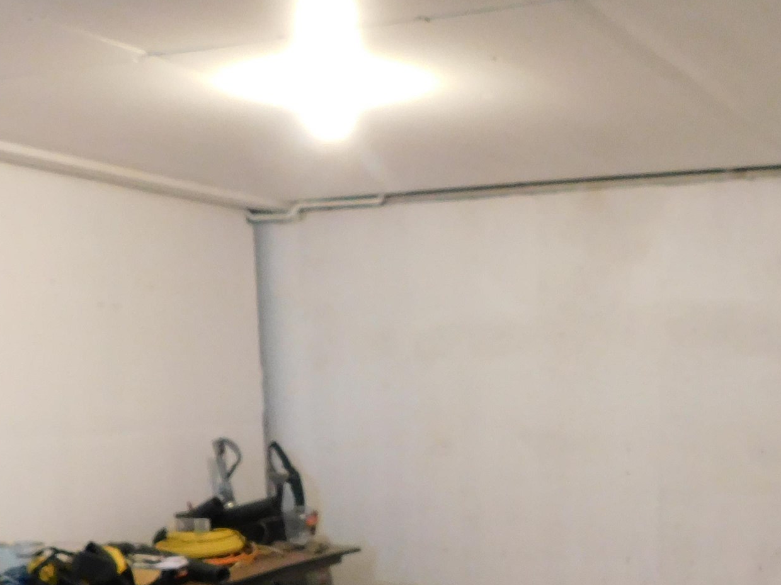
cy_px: 606
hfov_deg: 33.4
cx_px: 545
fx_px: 1286
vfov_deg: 24.3
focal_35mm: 57
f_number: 3
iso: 400
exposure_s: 1/15
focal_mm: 4
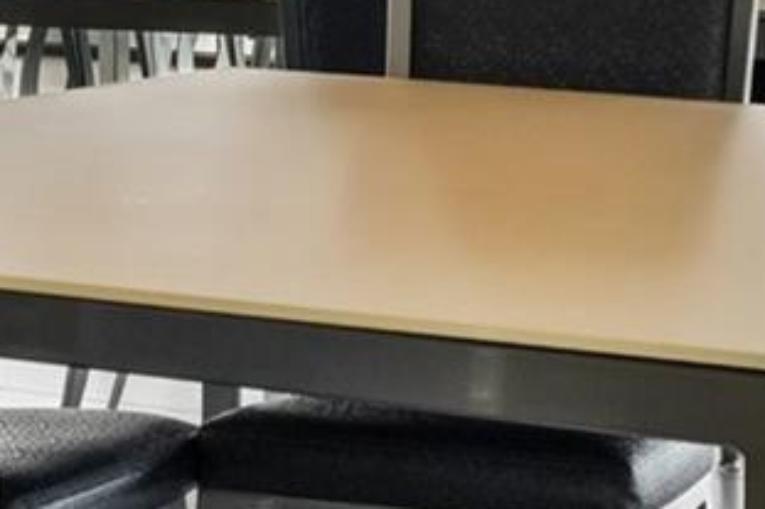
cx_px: 192
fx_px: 3717
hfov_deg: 11.7
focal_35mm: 175
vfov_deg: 7.6
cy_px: -334
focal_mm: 23
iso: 800
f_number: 8
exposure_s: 1/400
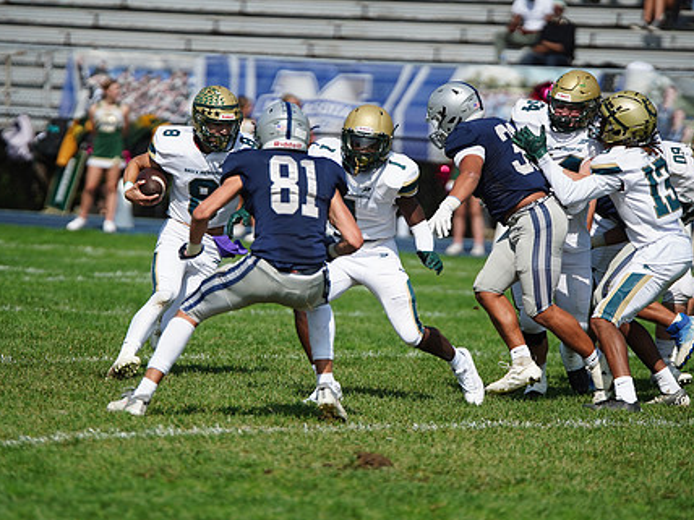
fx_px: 6817
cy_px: 249
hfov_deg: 5.8
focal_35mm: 340
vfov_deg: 4.4
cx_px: 332
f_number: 2.8
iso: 400
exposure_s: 1/8000
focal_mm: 261
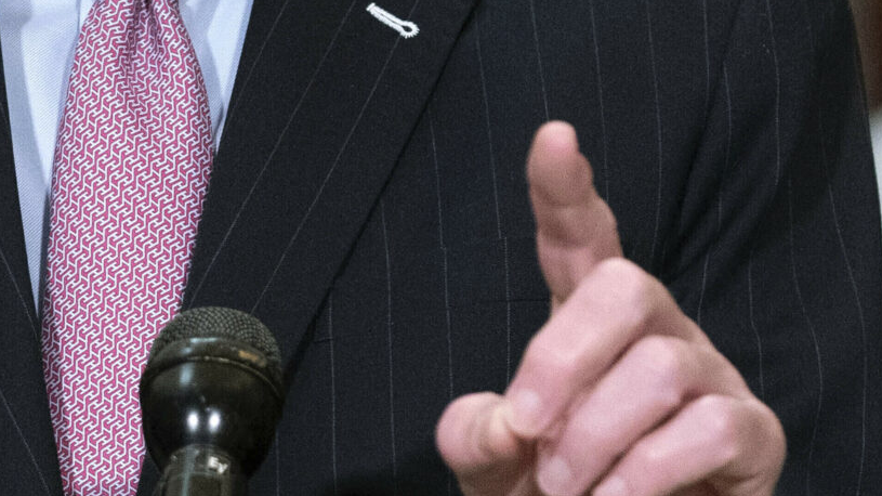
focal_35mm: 306
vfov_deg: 4.0
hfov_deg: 7.0
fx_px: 7155
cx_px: 177
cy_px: -189
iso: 5000
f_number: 3.5
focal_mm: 93
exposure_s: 1/320
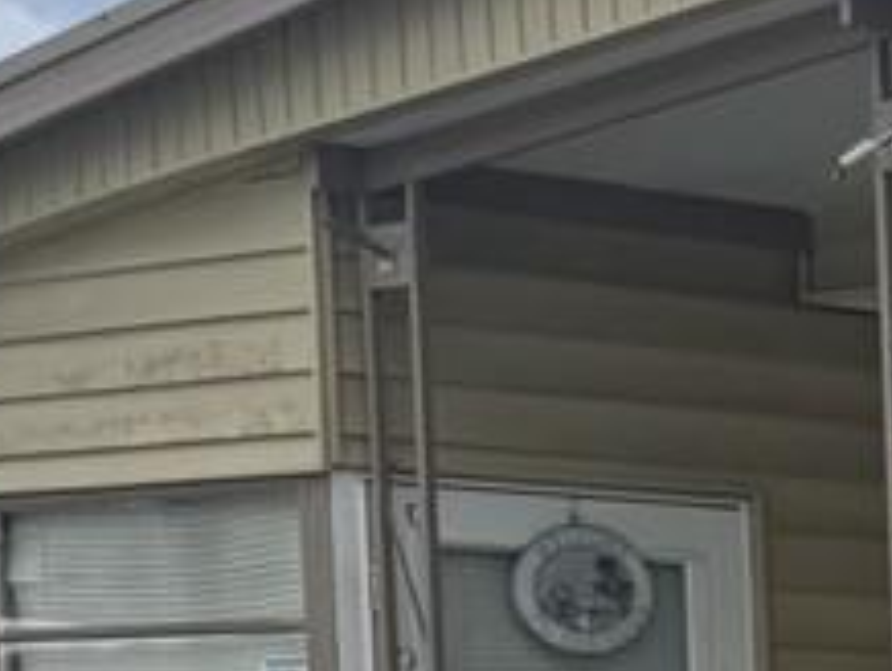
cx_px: 2492
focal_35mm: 176
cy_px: 1493
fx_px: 4540
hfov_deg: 9.3
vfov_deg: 7.9
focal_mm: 6.76
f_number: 1.78
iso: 80
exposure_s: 1/4608
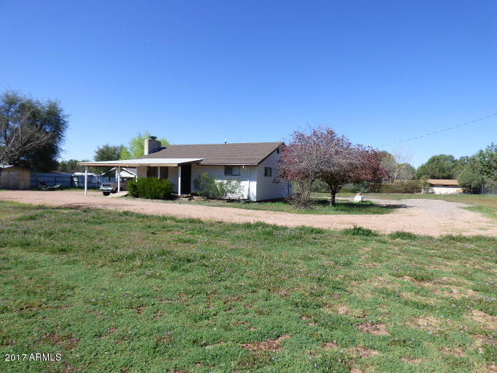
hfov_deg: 79.0
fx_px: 302
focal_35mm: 21
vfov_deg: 63.4
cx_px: 248
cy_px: 186
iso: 100
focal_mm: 3.7
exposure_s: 1/1600
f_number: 2.8
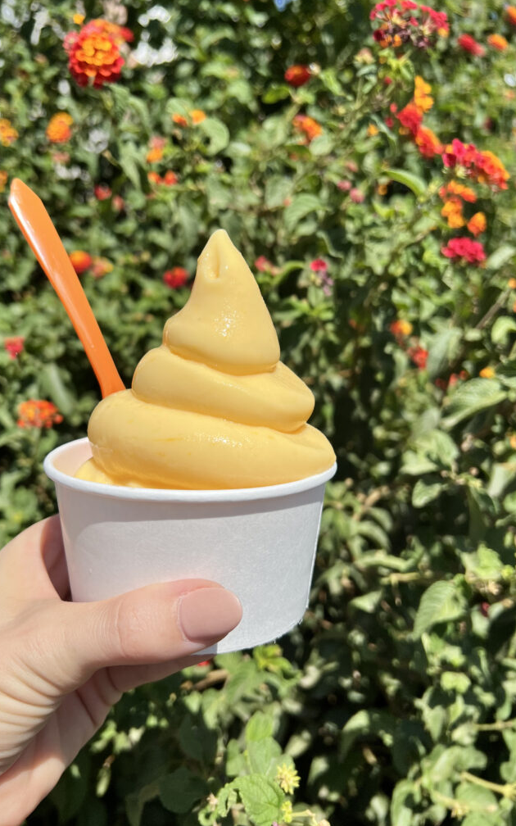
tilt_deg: -10.5
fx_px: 630
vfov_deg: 66.5
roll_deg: +4.5
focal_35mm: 28
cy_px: 409
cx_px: 210
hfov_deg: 44.3
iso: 50
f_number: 1.5
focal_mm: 5.7
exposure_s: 1/5319
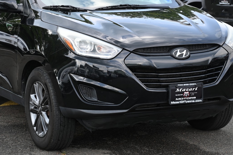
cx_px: 87
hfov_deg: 18.6
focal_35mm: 110
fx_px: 711
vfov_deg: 12.4
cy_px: 36
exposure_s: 1/250
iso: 200
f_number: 5
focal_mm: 70
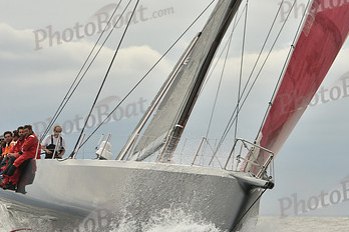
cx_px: 227
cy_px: 154
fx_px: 2181
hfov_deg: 9.1
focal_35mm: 225
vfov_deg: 6.1
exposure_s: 1/1250
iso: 320
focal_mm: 135
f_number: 8
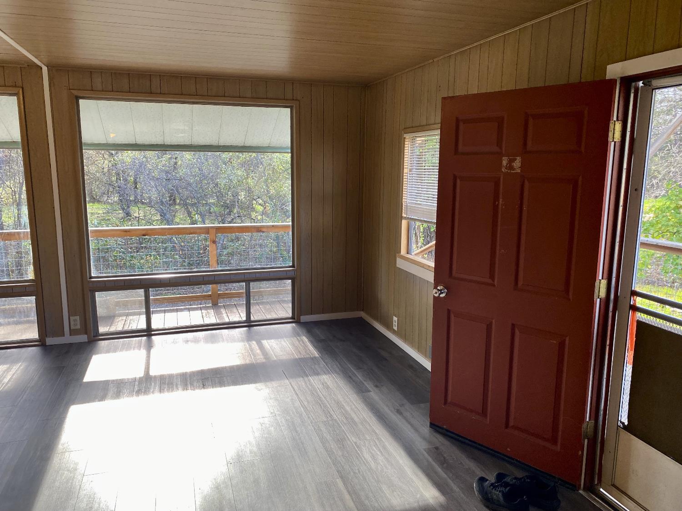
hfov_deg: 67.3
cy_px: 256
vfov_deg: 53.1
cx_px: 341
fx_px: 512
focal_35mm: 26
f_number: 1.8
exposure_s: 1/120
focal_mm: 4.25
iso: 80
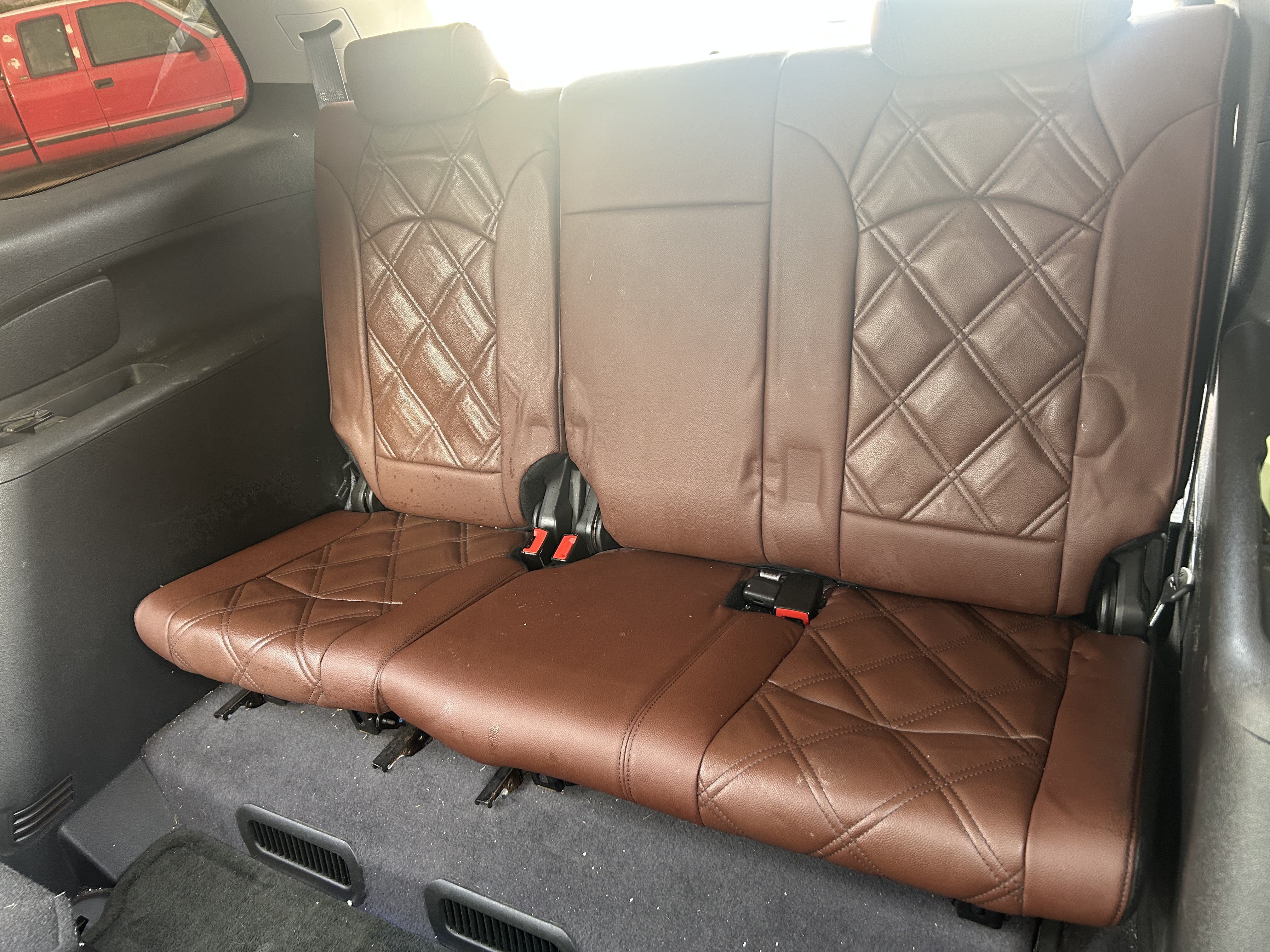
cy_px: 476
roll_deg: +15.4
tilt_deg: -31.8
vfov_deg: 53.1
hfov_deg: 67.3
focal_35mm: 26
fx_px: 954
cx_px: 635
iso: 160
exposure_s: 1/60
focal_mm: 5.7
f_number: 1.5
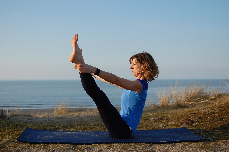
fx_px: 331
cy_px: 75
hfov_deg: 38.2
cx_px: 115
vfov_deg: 26.0
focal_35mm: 52
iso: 250
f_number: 4.5
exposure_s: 1/1000
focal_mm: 34
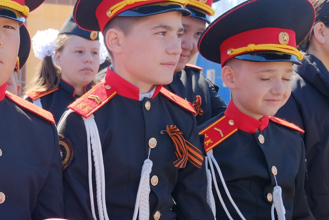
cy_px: 157
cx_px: 32
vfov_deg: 16.2
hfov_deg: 23.5
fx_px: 768
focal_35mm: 84
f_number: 4
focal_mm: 20.5
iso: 320
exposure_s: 1/450
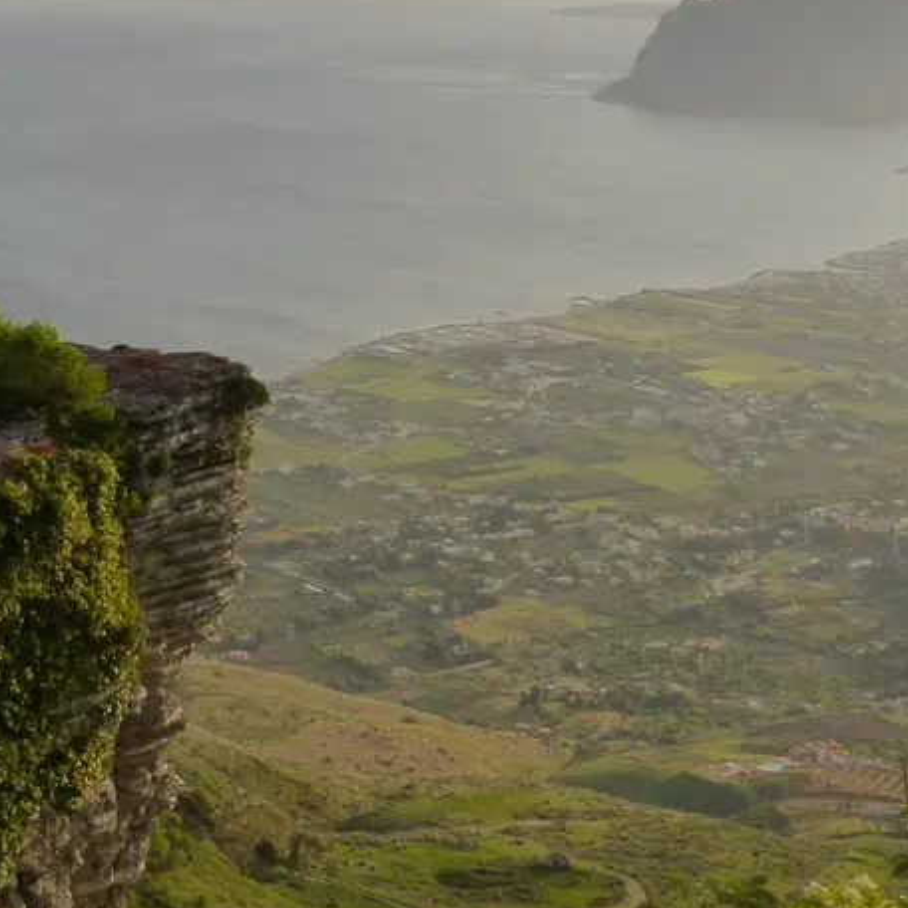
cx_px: -24
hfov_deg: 21.1
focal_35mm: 79
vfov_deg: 21.8
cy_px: 281
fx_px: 2344
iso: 200
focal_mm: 6
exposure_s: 1/200
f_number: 8
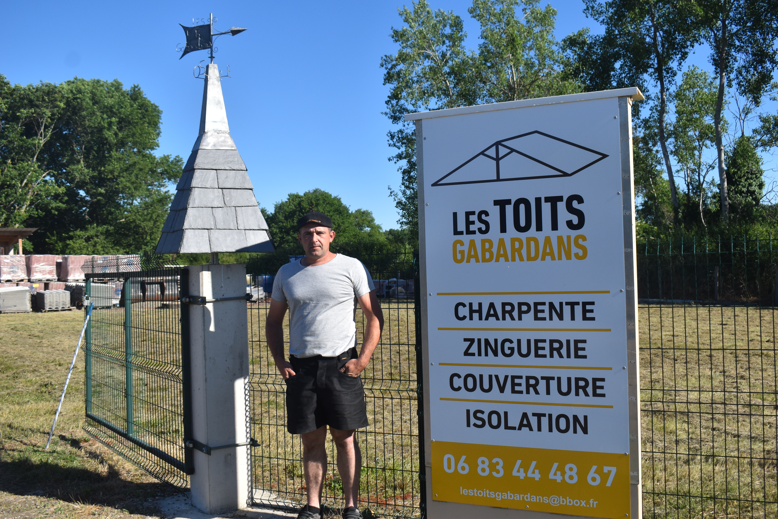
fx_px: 778
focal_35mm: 36
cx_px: 389
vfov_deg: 36.9
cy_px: 260
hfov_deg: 53.1
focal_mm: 24
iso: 400
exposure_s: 1/1600
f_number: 6.3
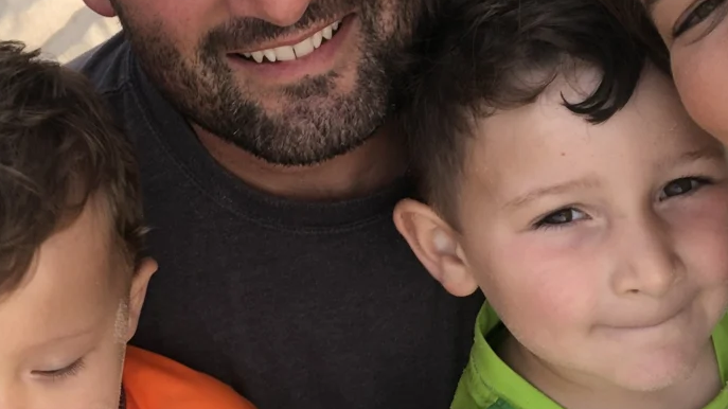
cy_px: 247
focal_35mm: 73
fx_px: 1409
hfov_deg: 29.0
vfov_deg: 16.5
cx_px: 330
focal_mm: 2.87
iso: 20
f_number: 2.2
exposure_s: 1/179
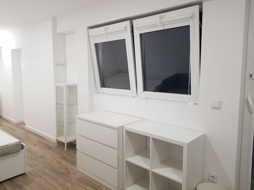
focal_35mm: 26
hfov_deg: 67.3
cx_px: 127
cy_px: 95
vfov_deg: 53.1
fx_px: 191
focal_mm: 4.2
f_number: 1.7
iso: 80
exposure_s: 1/50
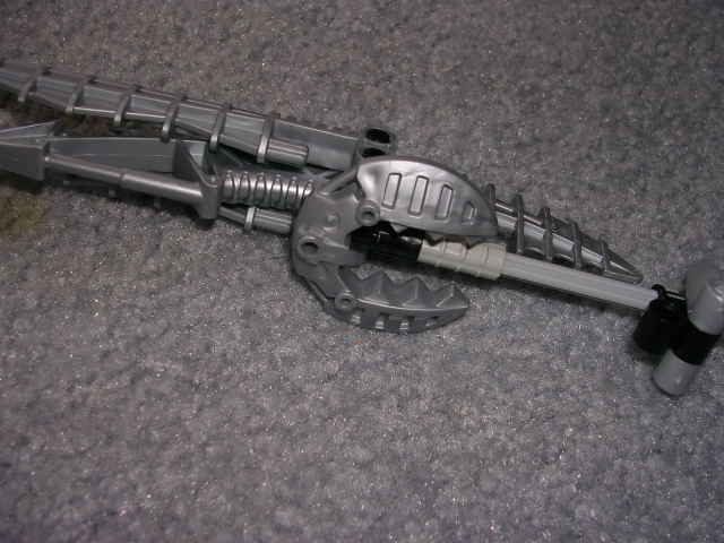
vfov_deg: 35.1
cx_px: 362
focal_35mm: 41
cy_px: 272
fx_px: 858
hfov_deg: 45.8
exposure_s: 1/60.1
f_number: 2.9
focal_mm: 6.2
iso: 50
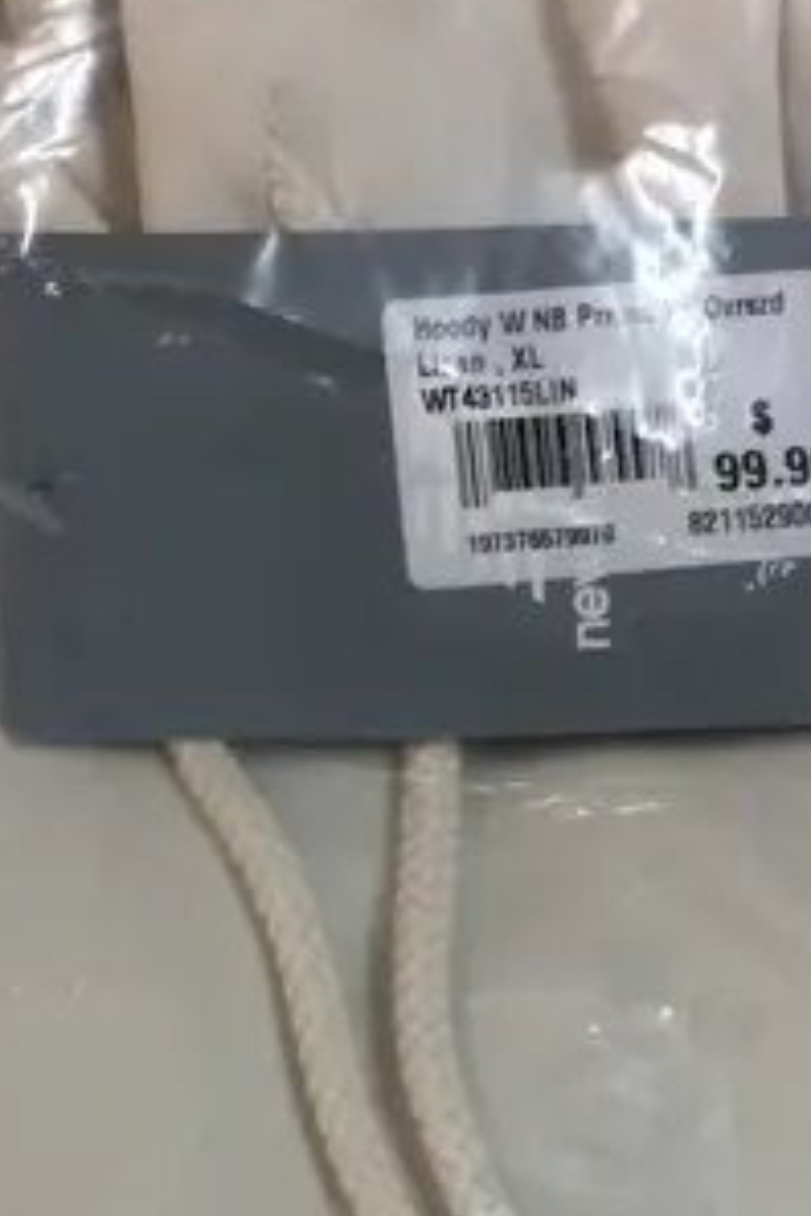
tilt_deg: -77.6
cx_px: 283
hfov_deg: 13.1
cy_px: 1544
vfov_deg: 18.4
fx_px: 3514
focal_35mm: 104
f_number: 2.2
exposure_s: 1/50
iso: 32
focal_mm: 4.15
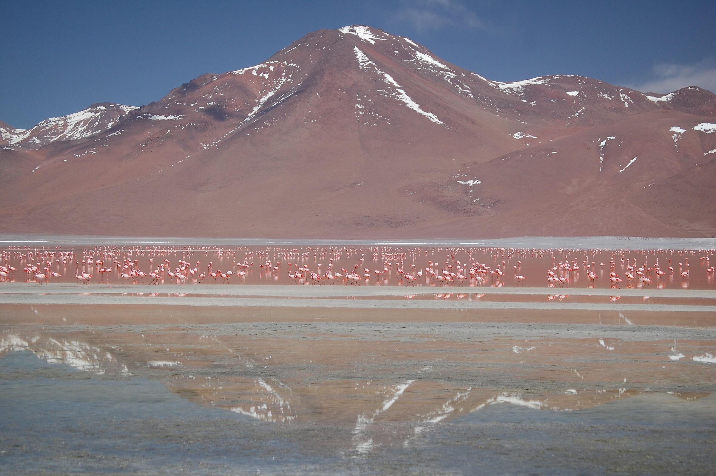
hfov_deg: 19.5
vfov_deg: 13.0
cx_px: 358
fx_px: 2087
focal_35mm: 105
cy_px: 238
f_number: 5.6
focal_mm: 70
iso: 200
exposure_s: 1/500
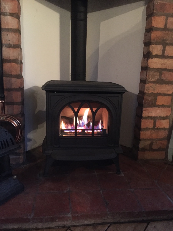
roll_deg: -2.1
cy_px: 116
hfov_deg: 48.2
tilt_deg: -13.8
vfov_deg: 61.7
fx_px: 193
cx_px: 86
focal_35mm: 29
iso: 500
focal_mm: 4.15
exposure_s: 1/17
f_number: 2.2
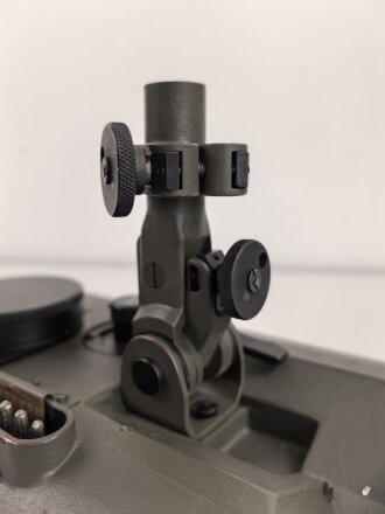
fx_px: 400
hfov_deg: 51.4
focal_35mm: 27
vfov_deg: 65.3
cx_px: 192
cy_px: 257
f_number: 2
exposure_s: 1/105
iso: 50
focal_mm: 8.5
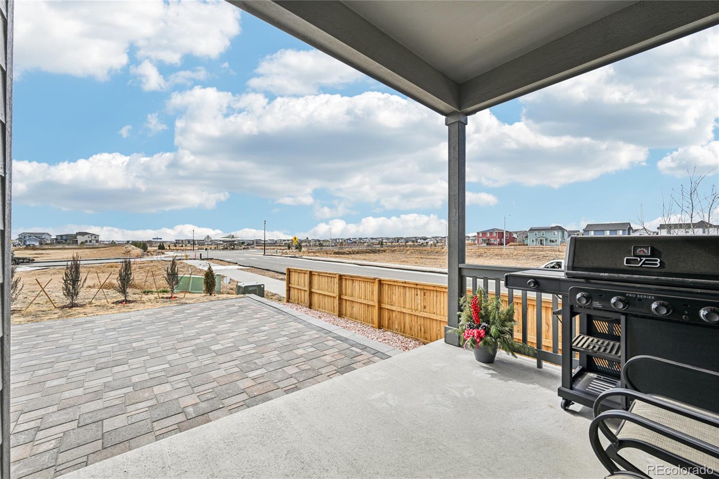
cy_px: 240
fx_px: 280
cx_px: 360
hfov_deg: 104.3
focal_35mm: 14
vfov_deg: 81.2
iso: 64
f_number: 11
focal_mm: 14
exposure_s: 1/60
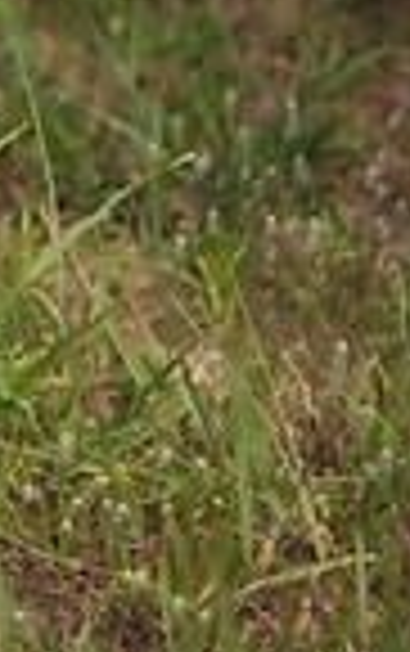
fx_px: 3619
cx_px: -768
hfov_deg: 6.1
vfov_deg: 10.2
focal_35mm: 203
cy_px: -100
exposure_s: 1/320
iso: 100
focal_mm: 48
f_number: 2.8
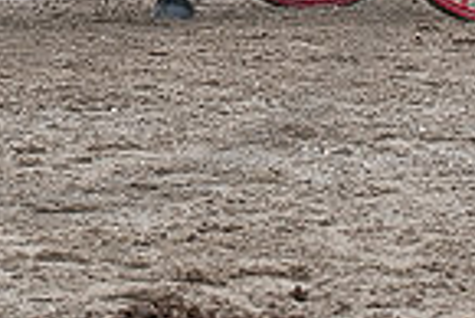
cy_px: -211
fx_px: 5309
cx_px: 29
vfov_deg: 3.4
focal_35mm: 402
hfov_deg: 5.1
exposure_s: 1/1000
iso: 900
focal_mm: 116
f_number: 5.6
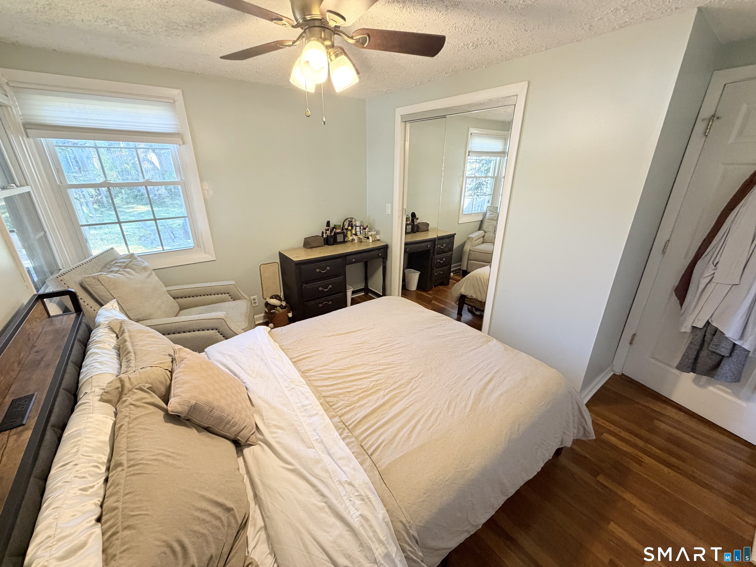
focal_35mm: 14
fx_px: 306
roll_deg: +0.6
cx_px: 378
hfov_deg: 102.1
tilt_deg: -22.1
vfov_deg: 85.7
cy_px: 284
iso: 250
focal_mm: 2.22
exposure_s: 1/60
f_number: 2.2
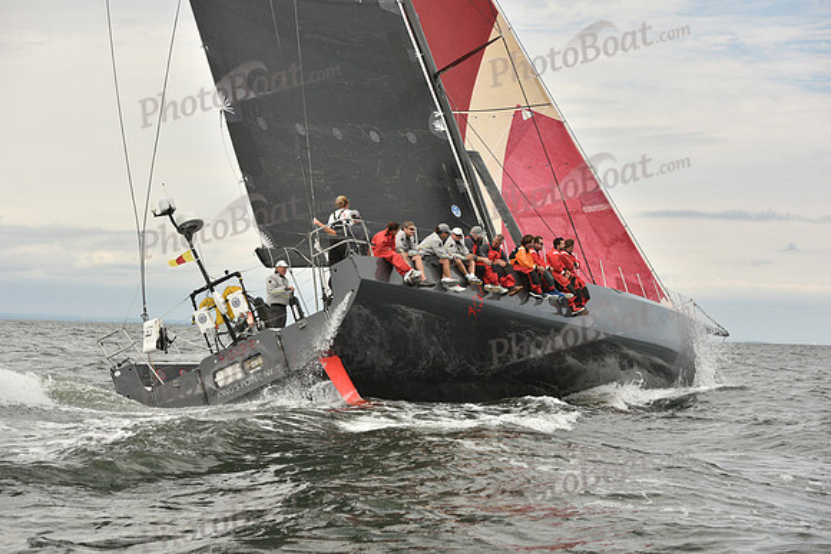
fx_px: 1616
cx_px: 416
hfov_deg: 28.8
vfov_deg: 19.5
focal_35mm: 70
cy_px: 277
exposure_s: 1/1250
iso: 320
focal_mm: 70
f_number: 6.3
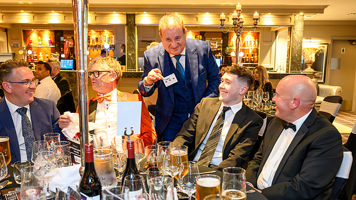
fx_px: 330
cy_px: 113
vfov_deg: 33.7
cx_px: 178
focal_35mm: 35
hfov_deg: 56.6
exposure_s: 1/125
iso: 14400
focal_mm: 32
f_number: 4
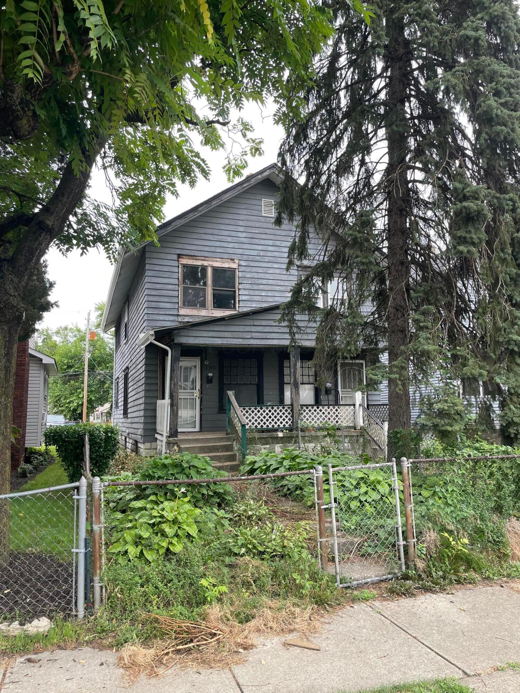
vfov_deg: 67.3
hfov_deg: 53.1
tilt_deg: +7.9
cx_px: 260
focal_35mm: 26
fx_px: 521
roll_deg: +0.3
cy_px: 346
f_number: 1.6
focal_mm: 4.2
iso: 32
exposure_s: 1/200
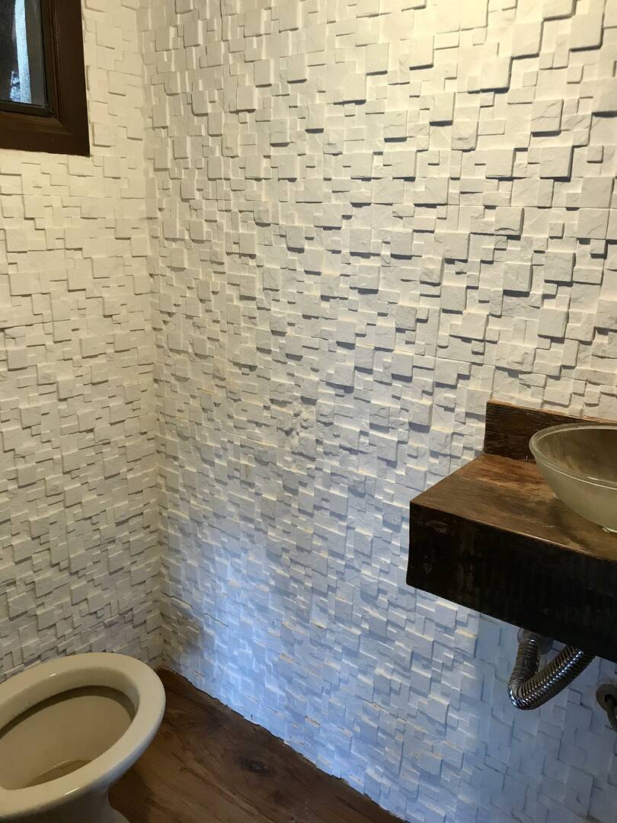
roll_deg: -0.3
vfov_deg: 63.4
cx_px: 308
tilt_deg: -15.5
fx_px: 665
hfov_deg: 49.7
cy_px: 412
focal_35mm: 28
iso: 25
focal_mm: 3.99
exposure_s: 1/30
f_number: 1.8
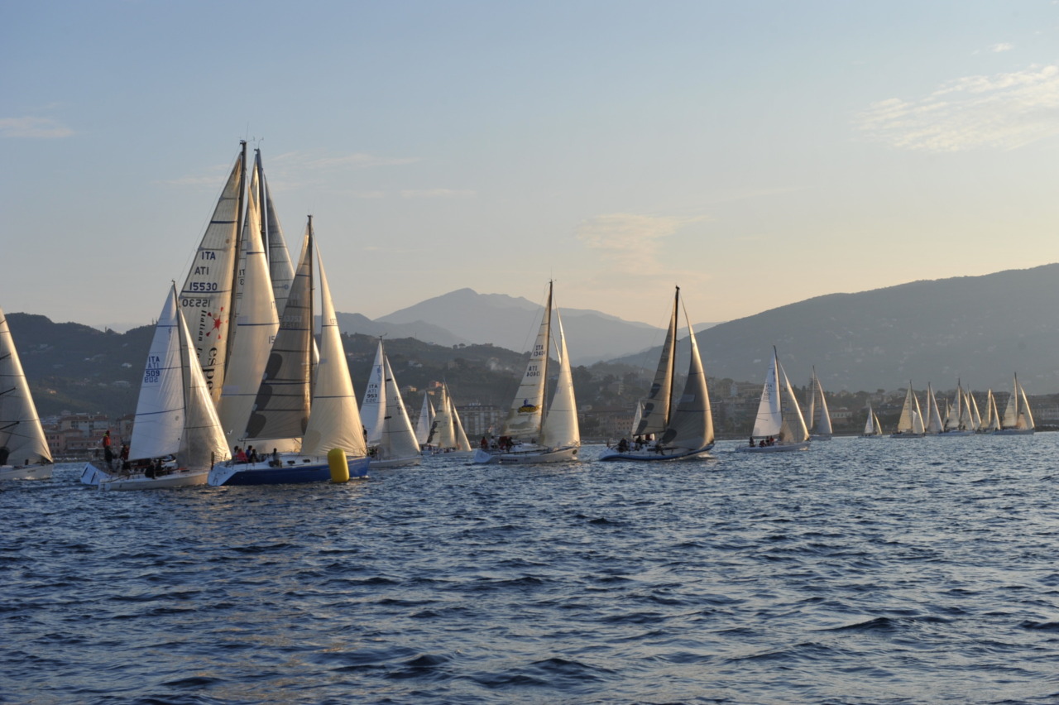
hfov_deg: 33.4
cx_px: 530
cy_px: 352
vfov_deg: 22.6
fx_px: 1764
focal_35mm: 60
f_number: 8
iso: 400
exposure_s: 1/1000
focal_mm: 60
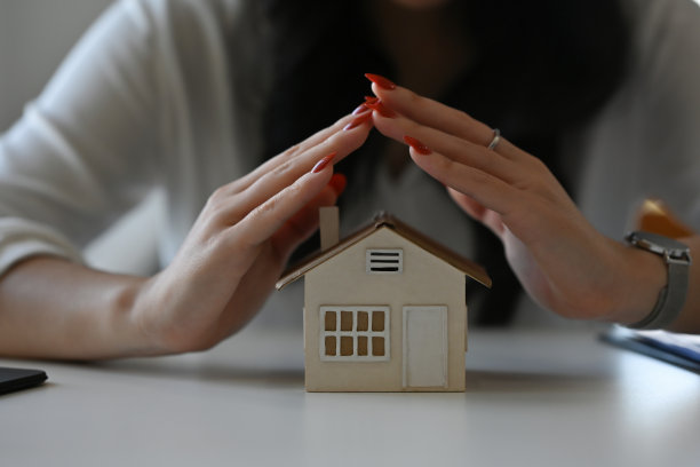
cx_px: 350
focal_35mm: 85
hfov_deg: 23.9
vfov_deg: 16.1
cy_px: 234
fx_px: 1653
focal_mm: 85
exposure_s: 1/640
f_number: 2.8
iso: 320
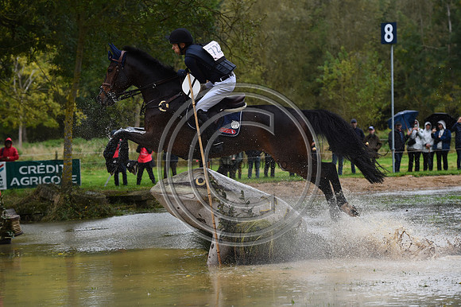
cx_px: 230
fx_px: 1433
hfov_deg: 18.3
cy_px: 154
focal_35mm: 112
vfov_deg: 12.2
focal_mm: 112
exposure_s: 1/1250
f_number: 4.5
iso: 900
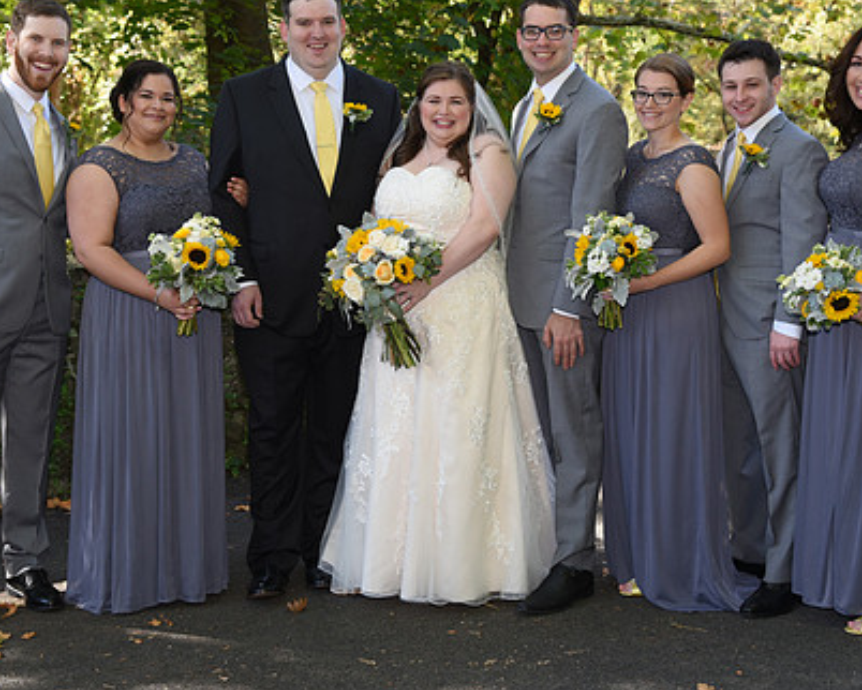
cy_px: 288
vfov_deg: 23.5
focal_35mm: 65
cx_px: 384
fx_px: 1659
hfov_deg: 29.1
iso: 640
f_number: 5.6
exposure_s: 1/200
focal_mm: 48
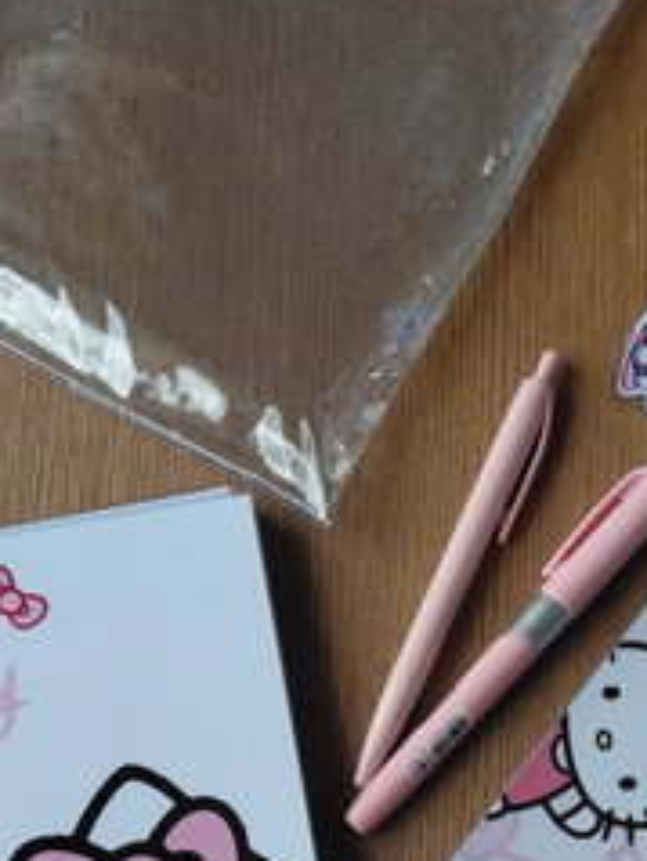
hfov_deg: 26.1
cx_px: 369
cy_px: 743
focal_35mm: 56
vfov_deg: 32.9
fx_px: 1393
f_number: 1.8
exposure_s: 1/270
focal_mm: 4.69
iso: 50
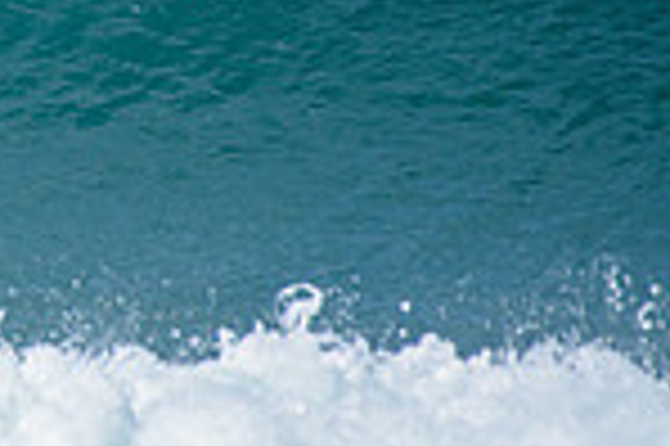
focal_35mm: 1947
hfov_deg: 1.1
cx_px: -607
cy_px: -47
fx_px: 36196
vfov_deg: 0.7
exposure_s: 1/2500
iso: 250
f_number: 6.3
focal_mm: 500
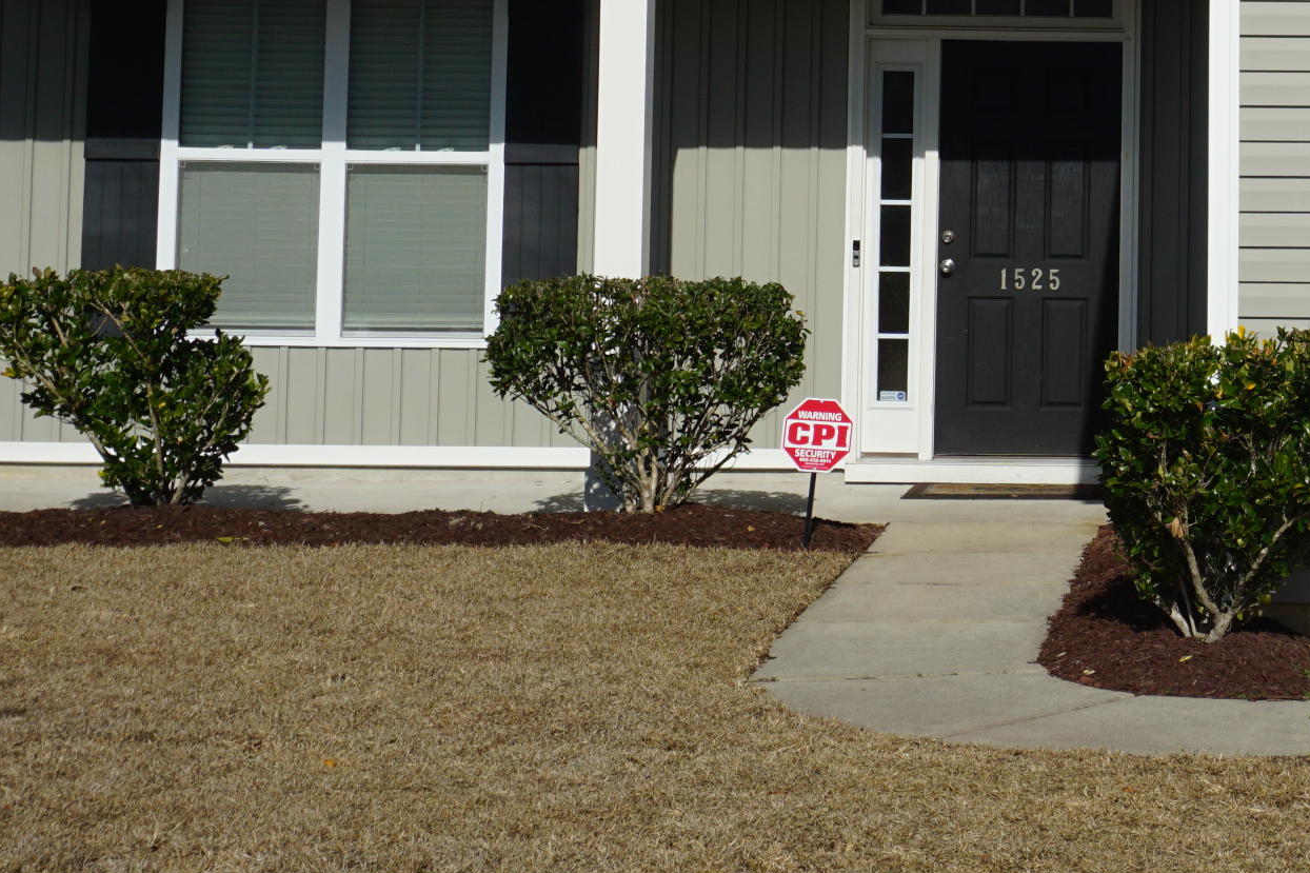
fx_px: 3027
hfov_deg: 23.1
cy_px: -17
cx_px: 1393
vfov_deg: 16.1
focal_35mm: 83
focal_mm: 23
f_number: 11
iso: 100
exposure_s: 1/320
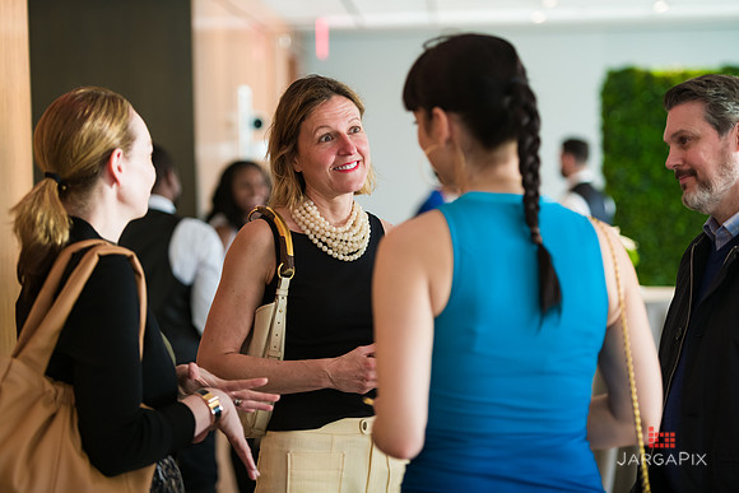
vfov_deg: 11.8
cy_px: 246
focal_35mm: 116
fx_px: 2382
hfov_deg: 17.6
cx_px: 370
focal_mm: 116
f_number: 3.2
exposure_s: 1/200
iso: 640
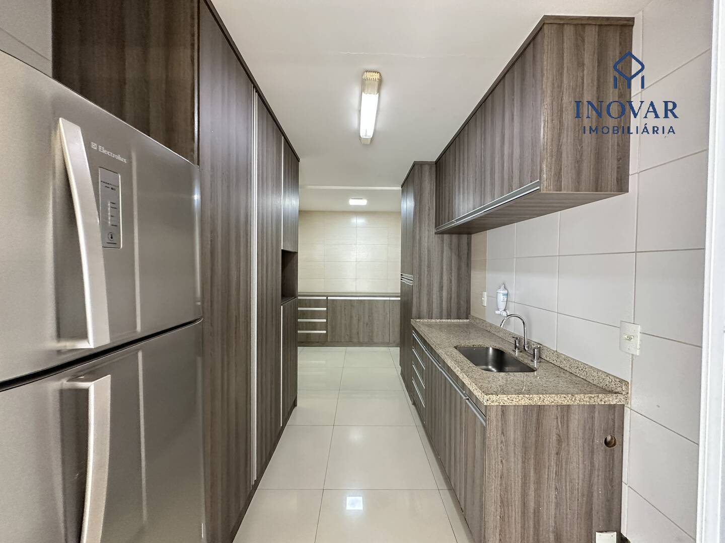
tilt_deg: -2.2
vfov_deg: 85.7
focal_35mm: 14
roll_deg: -0.6
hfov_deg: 102.1
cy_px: 272
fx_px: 293
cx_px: 362
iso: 320
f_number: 2.2
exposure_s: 1/60
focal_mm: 2.22
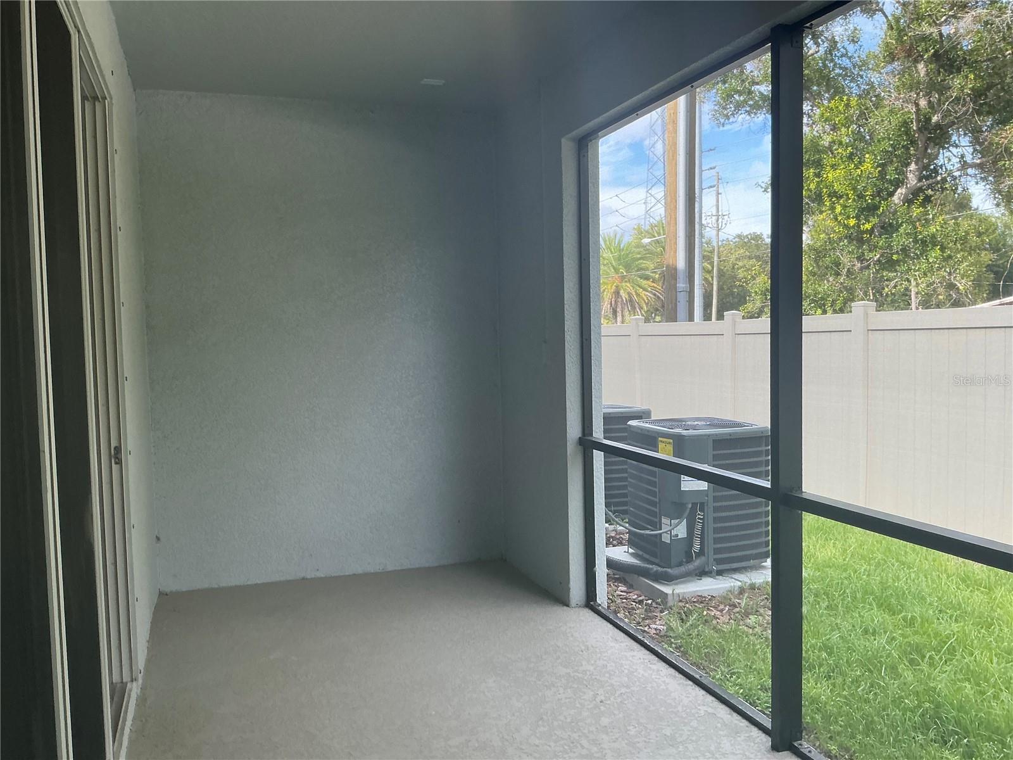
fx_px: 819
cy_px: 380
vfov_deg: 49.7
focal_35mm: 28
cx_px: 506
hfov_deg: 63.4
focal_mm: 3
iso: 32
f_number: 1.8
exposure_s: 1/154
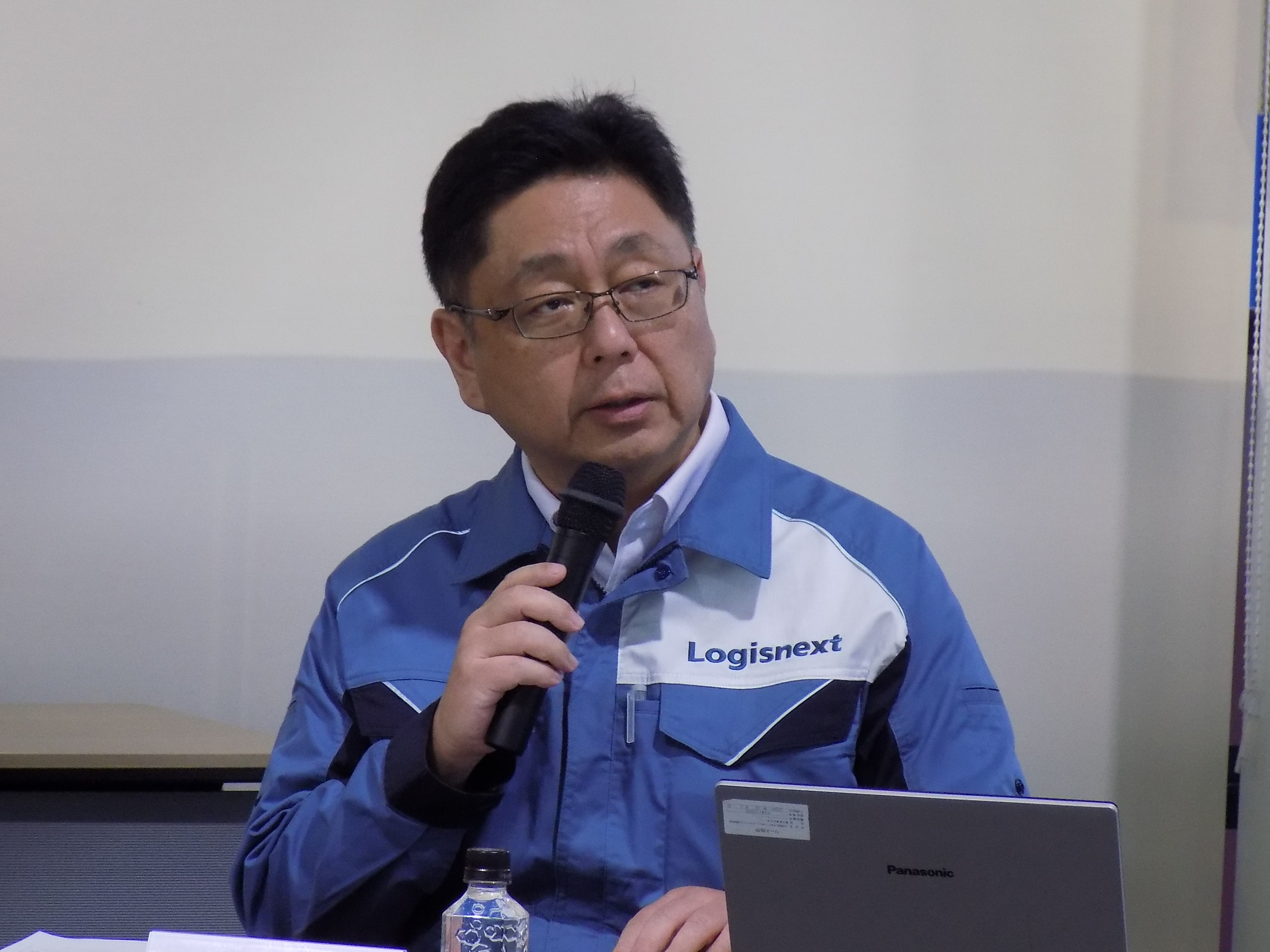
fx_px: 10273
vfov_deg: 5.3
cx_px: 635
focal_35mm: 280
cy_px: 476
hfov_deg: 7.1
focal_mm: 49.7
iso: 400
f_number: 5.8
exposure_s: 1/30
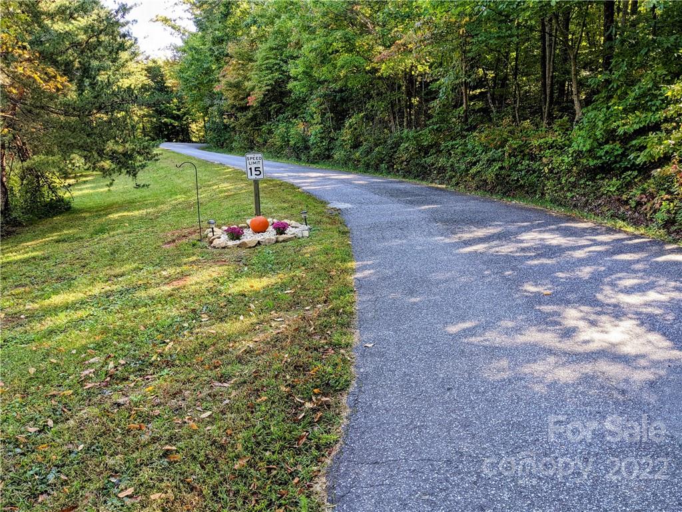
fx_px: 532
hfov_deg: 65.3
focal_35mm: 27
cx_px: 341
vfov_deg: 51.4
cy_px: 256
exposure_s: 1/141
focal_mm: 4.38
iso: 46
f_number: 1.73
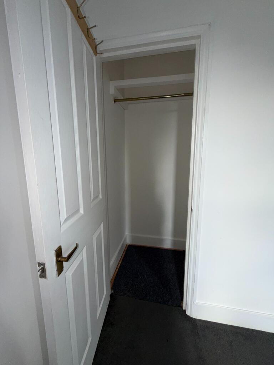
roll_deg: -0.3
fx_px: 148
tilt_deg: -9.3
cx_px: 137
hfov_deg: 85.7
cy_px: 182
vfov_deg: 102.1
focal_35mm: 14
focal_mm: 2.22
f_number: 2.2
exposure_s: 1/121
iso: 64
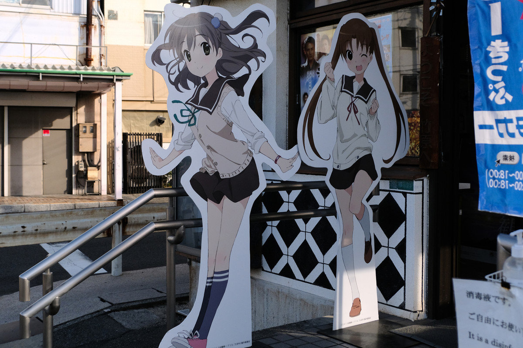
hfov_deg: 46.4
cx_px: 262
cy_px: 174
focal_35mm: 42
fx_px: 610
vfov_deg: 31.9
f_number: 4.5
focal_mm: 27.9
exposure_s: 1/2500
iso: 1250
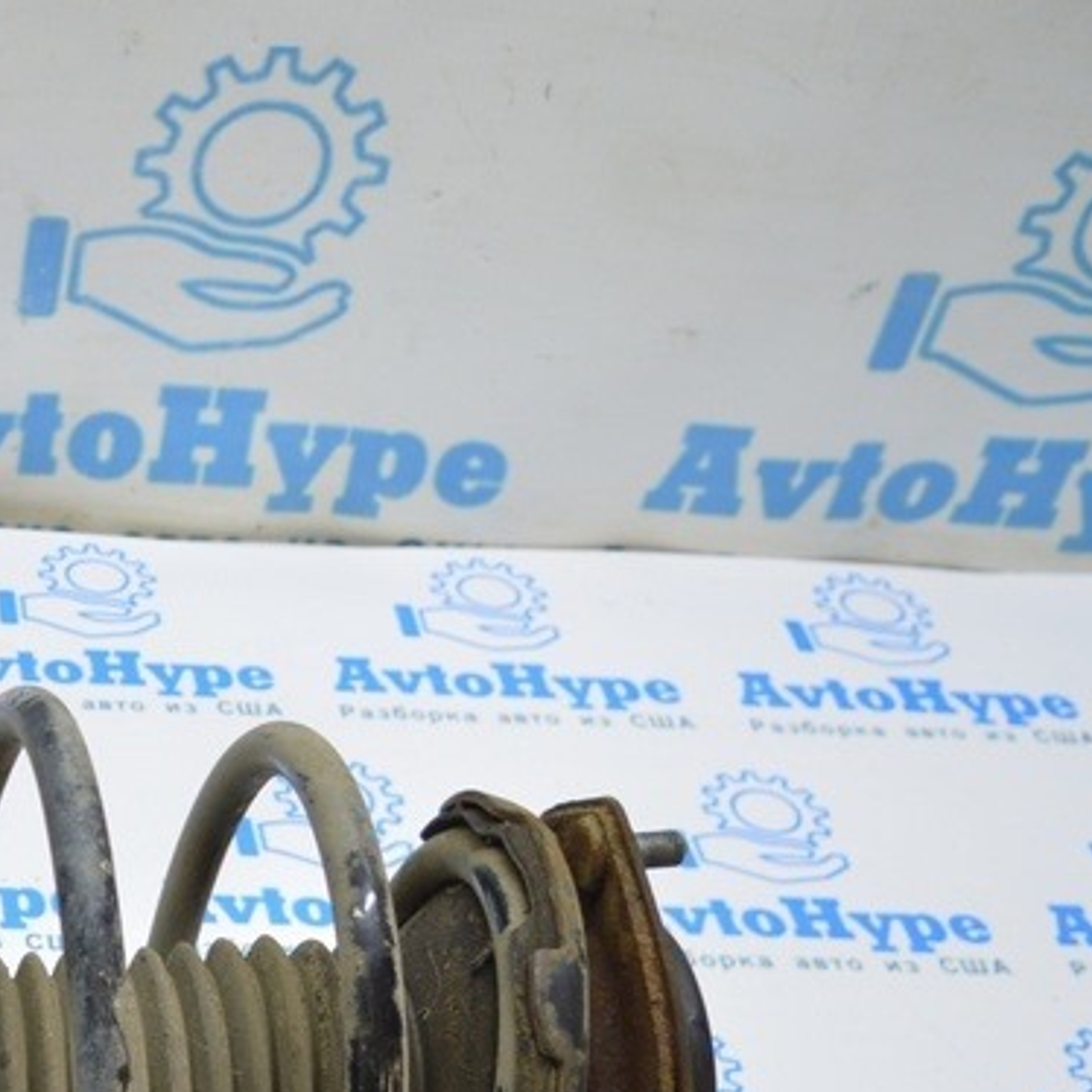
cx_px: -356
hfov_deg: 21.2
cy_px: 936
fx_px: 2611
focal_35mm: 73
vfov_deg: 23.1
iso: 400
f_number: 3.8
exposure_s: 1/50
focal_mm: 21
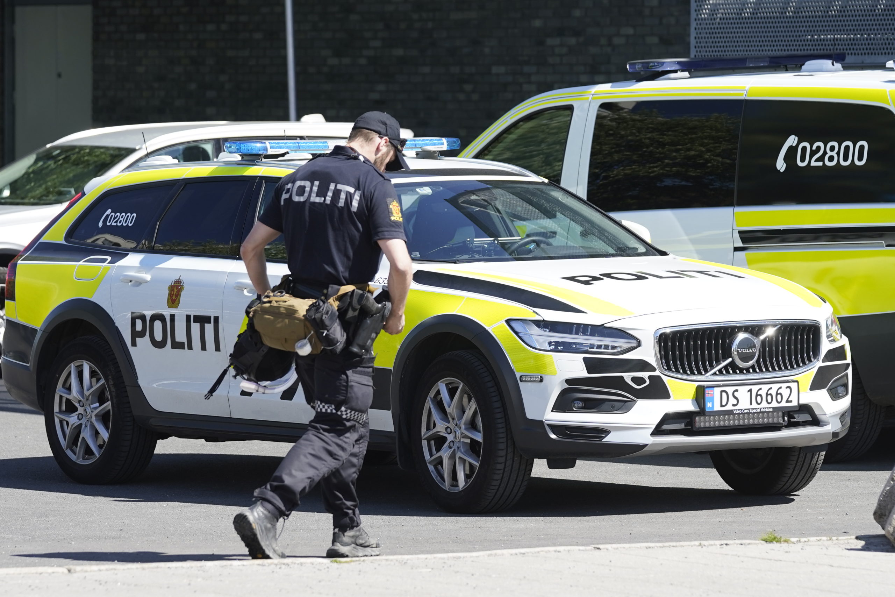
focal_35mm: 214
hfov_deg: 9.6
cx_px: 448
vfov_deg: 6.4
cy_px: 298
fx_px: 5320
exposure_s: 1/1000
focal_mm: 143
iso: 250
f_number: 4.5
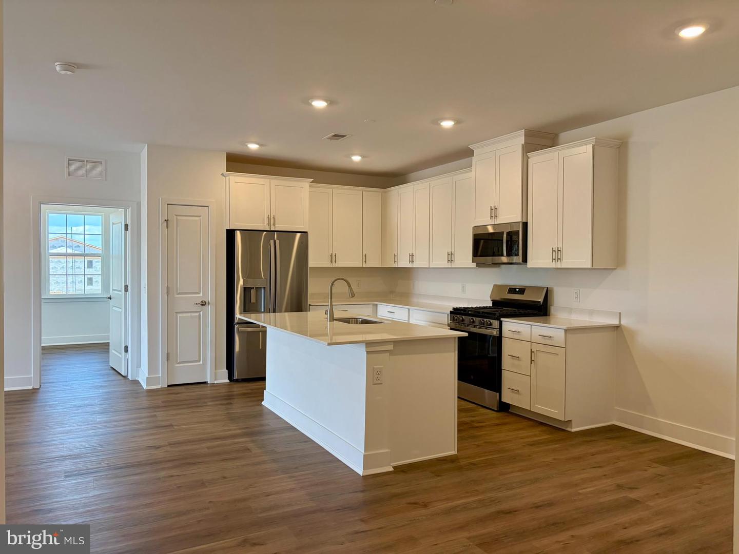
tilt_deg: -1.2
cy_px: 277
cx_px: 370
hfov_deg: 67.3
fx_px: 555
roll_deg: -0.2
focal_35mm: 26
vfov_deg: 53.1
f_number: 1.6
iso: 125
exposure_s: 1/201
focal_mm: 5.96
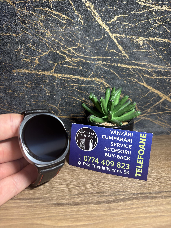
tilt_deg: -19.1
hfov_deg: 53.1
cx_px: 86
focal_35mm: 26
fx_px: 171
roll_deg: -0.8
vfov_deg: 67.3
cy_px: 114
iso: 100
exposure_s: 1/100
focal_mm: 5.96
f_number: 1.6
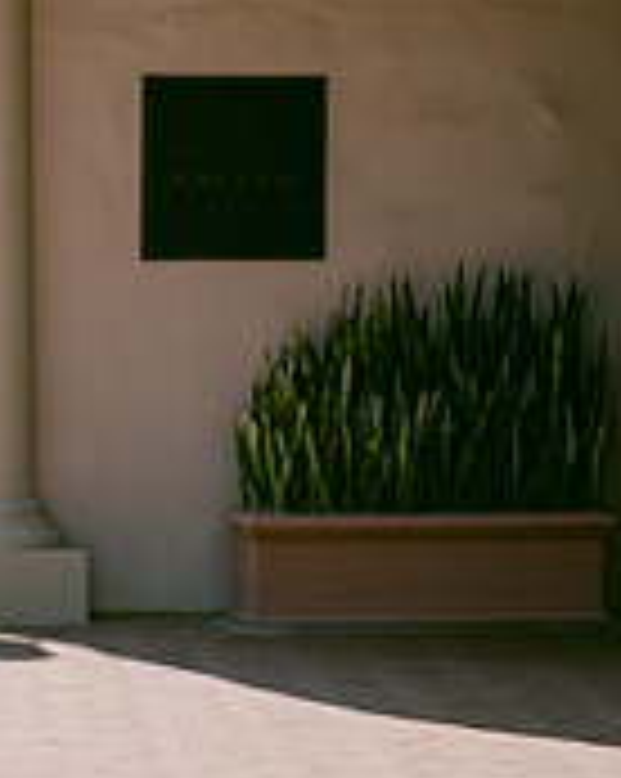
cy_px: 432
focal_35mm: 159
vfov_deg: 12.1
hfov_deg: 9.2
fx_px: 3659
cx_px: -580
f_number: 1.8
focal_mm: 50
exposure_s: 1/6400
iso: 100
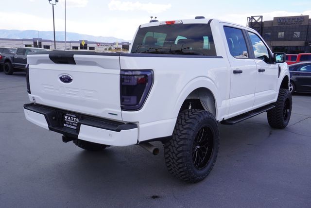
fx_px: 285
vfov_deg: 40.0
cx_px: 156
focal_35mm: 33
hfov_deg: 57.2
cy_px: 104
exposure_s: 1/125
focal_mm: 22
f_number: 8
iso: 100
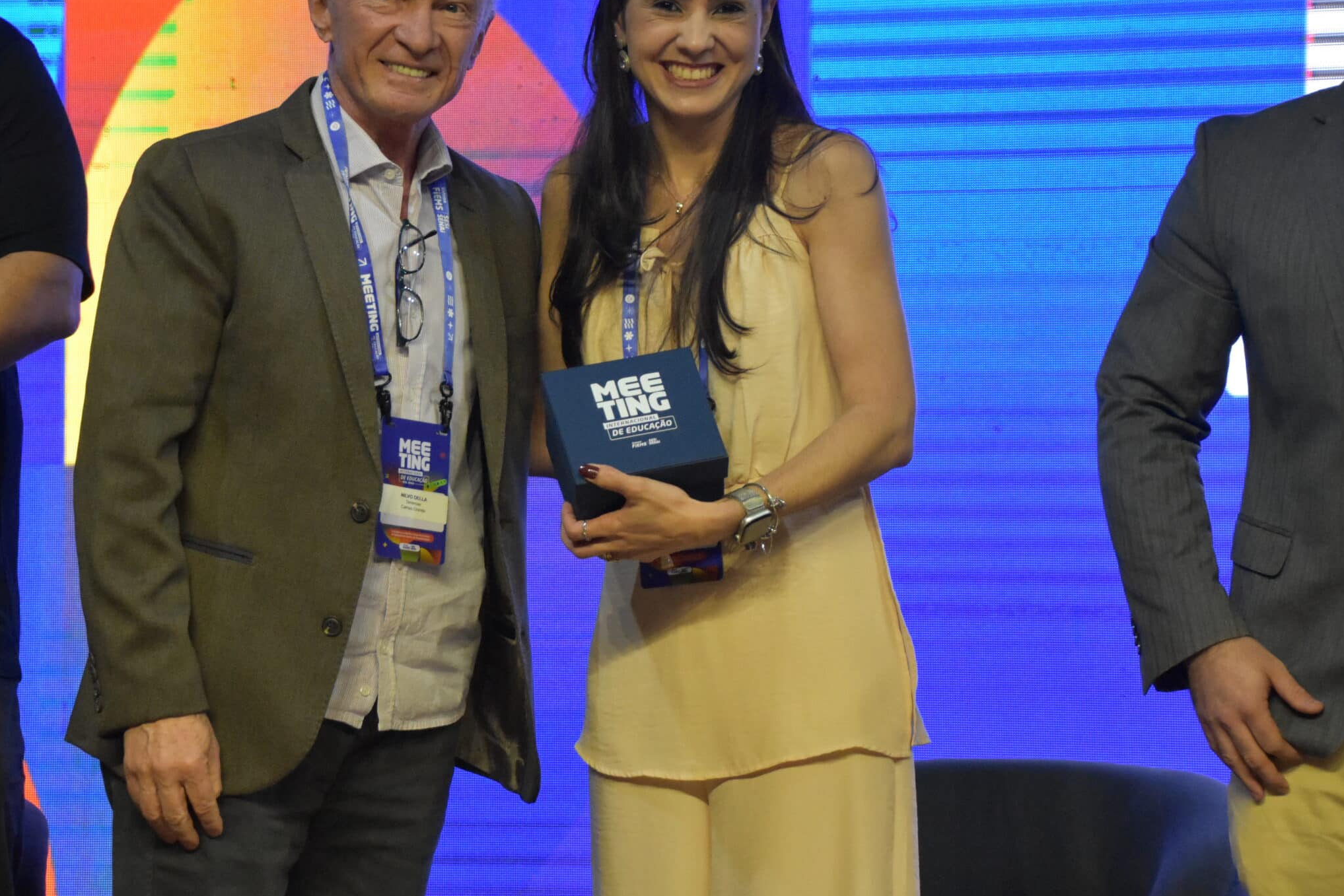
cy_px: 344
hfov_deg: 16.7
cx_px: 559
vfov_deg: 11.2
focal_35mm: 123
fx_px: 4578
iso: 5000
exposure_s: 1/250
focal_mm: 65
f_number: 5
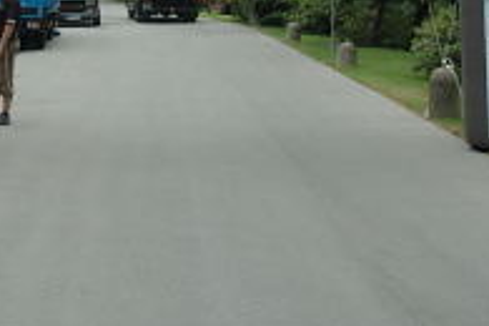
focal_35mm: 104
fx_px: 1413
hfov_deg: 19.5
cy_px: 6
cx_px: 125
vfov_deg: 13.0
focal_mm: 24
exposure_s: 1/125
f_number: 5.6
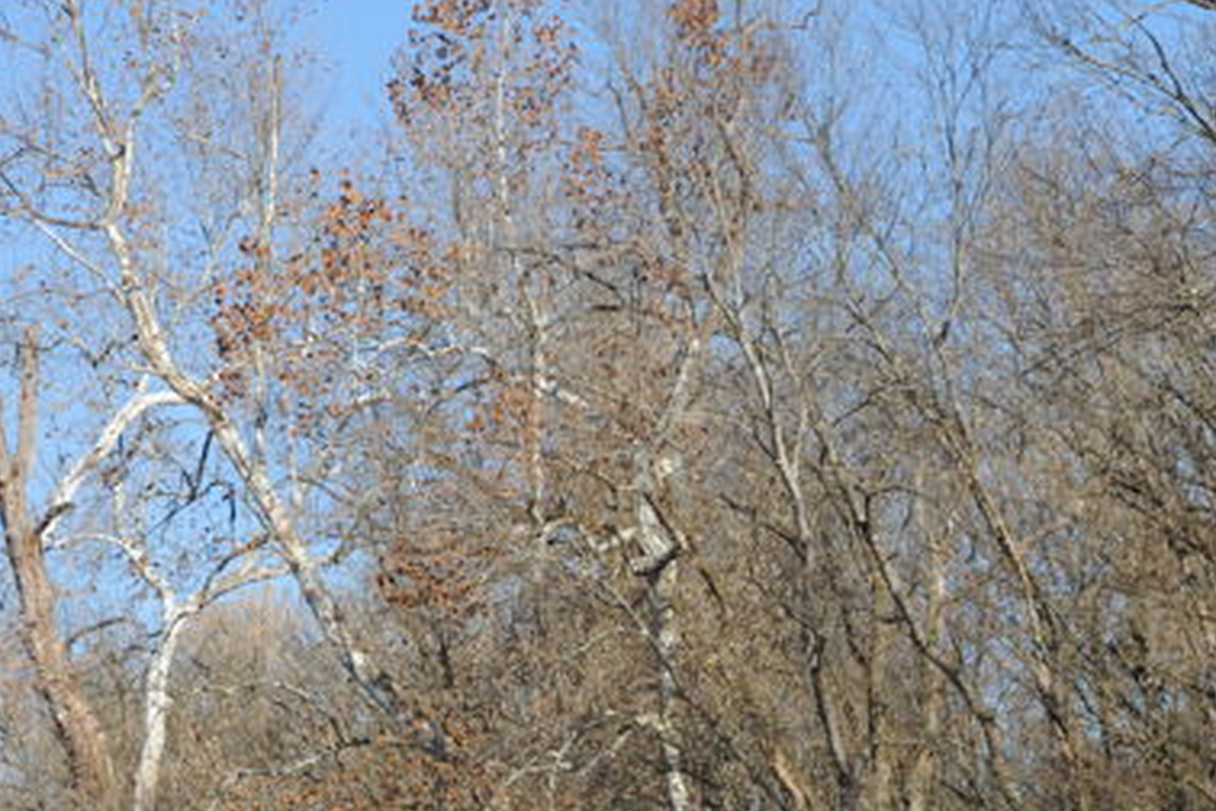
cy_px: 795
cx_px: 714
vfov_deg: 9.2
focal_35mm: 148
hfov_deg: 13.9
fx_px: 4999
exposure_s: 1/400
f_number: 10
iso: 250
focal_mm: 70
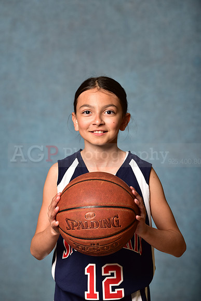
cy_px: 150
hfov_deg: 9.2
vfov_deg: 13.7
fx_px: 1255
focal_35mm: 150
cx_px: 100
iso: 250
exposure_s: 1/250
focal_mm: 150
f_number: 4.5
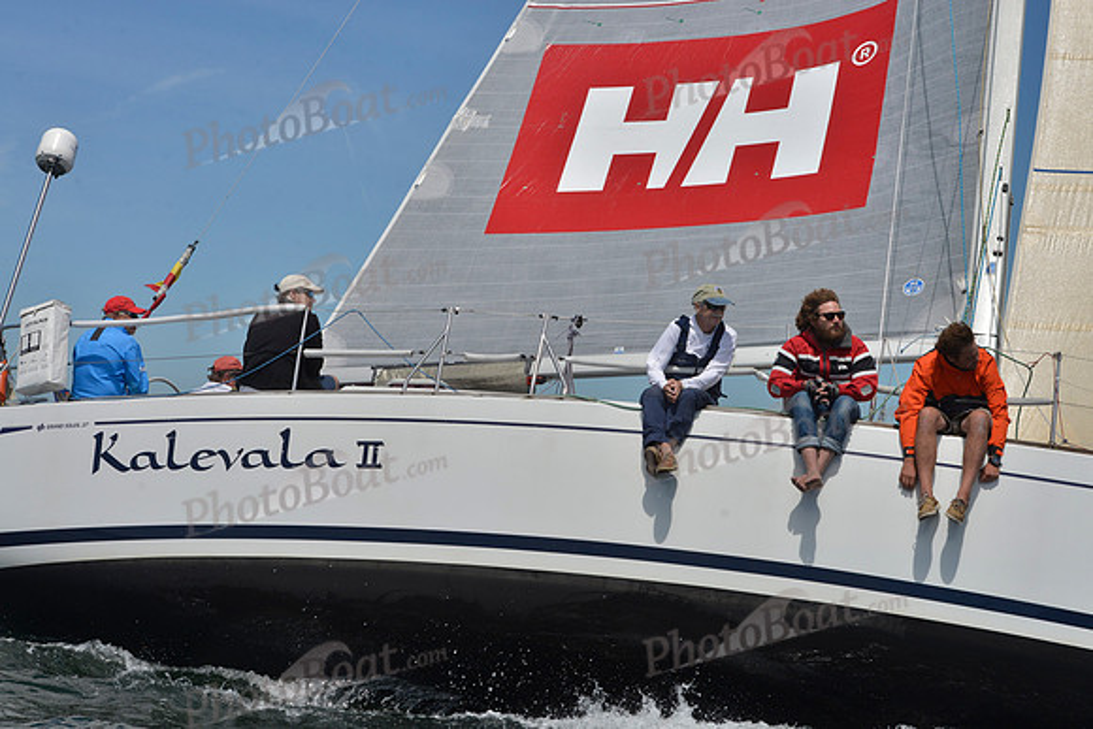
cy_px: 364
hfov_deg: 25.4
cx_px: 546
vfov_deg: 17.1
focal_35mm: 80
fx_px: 2429
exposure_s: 1/1250
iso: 280
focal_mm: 80
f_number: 11
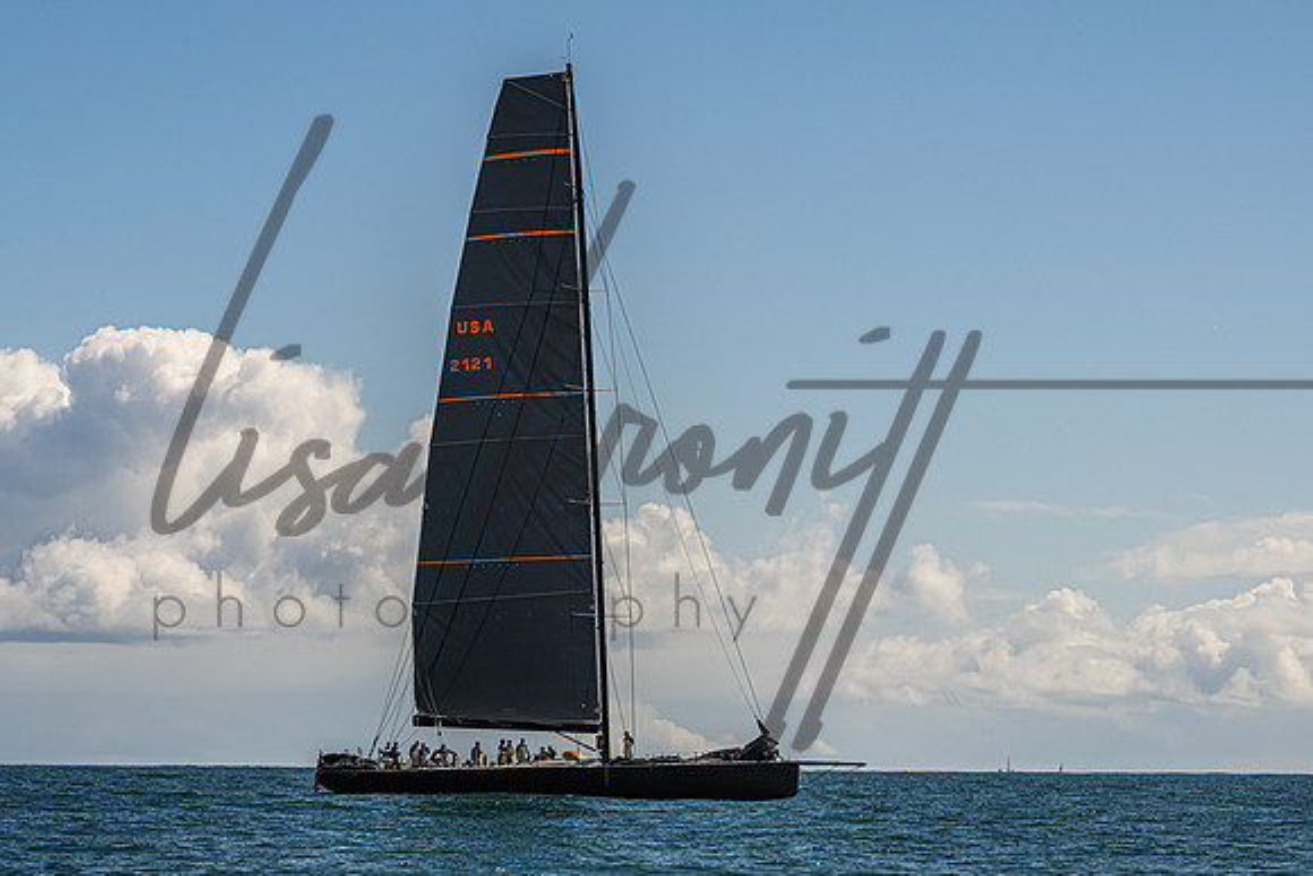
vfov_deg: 9.9
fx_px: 5043
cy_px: 414
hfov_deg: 14.8
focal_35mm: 138
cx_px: 546
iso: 400
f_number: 9
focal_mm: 110
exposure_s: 1/1600
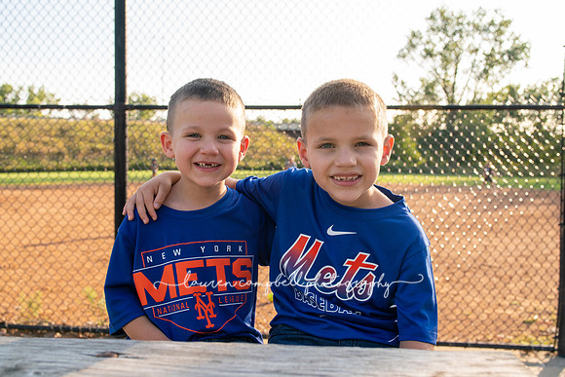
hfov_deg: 54.4
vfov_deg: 37.9
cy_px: 188
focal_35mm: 35
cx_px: 282
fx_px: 549
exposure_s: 1/250
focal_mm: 35
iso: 400
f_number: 6.3
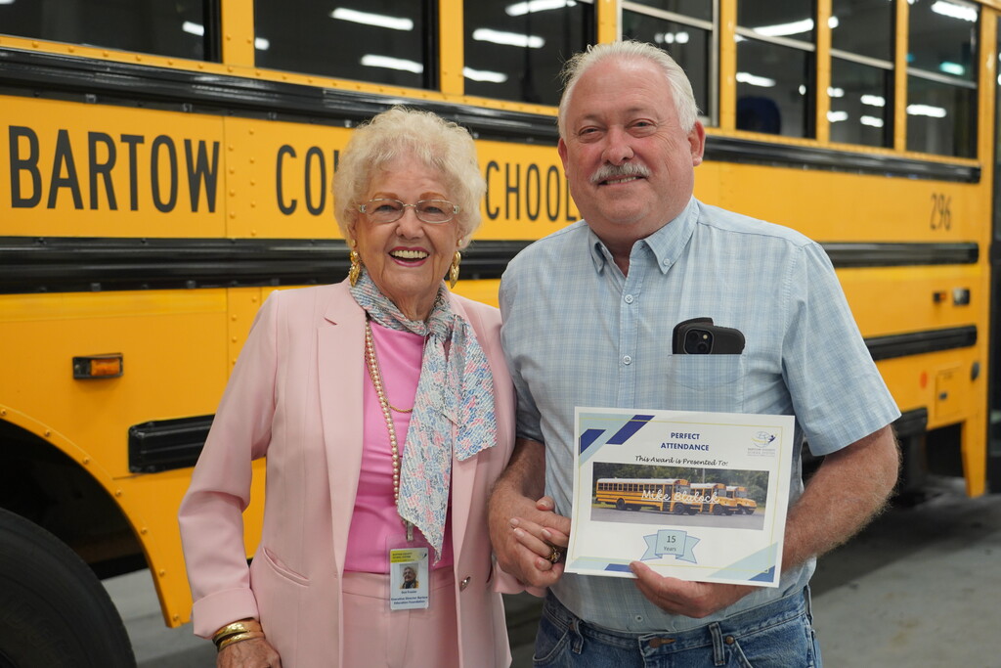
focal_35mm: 46
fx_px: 1279
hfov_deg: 42.7
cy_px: 334
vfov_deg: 29.3
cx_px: 500
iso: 2000
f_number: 4
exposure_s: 1/160
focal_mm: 46
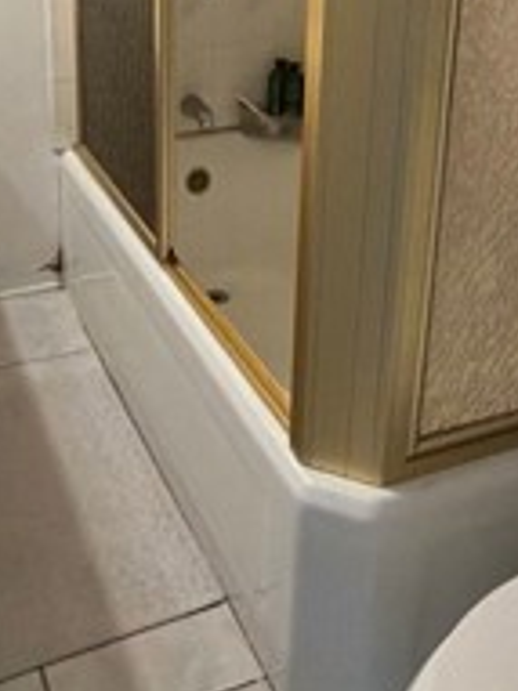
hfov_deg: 30.7
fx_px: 939
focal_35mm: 47
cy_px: 69
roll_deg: -1.0
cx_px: 203
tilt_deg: -15.3
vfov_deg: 37.8
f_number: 2.2
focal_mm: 2.22
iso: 640
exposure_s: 1/60
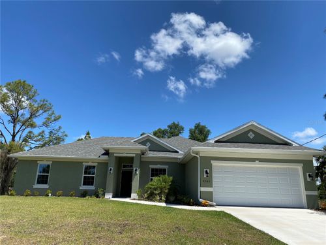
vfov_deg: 53.1
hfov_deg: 67.3
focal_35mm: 26
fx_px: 245
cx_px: 163
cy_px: 122
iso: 32
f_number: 1.8
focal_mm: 4.25
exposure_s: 1/3300
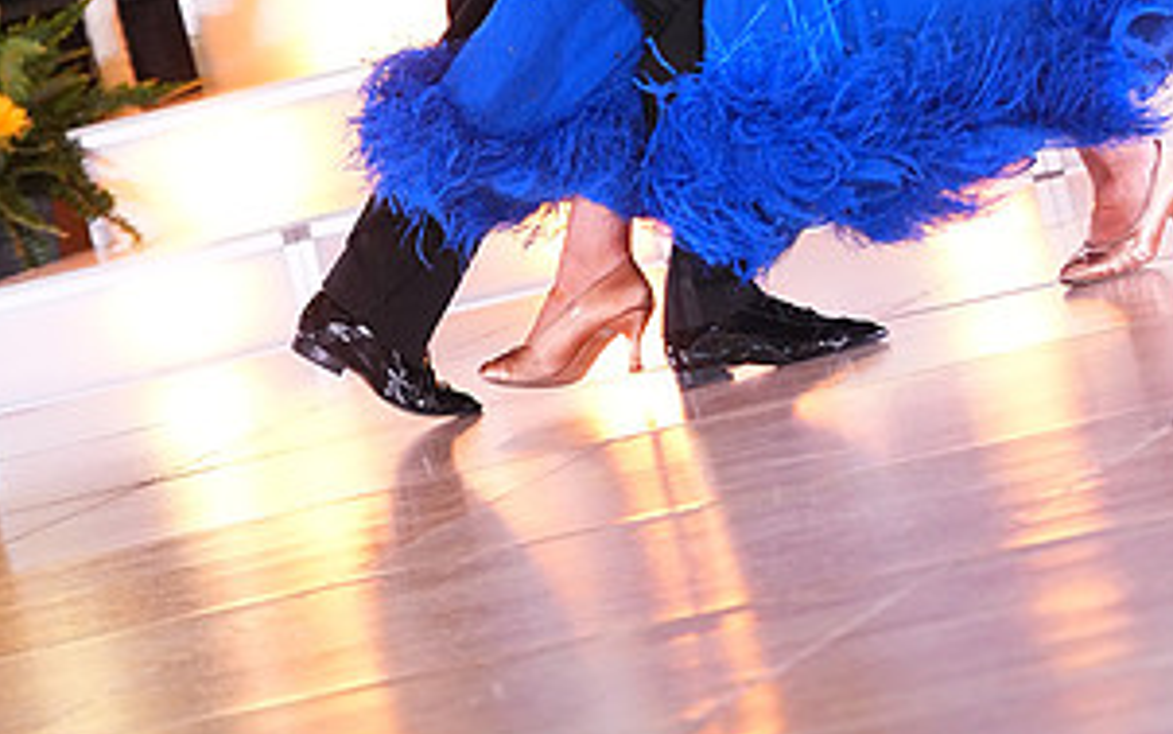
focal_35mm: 247
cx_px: 550
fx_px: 7899
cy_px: -287
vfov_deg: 5.3
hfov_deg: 8.5
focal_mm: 126
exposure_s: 1/400
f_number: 4
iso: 8000
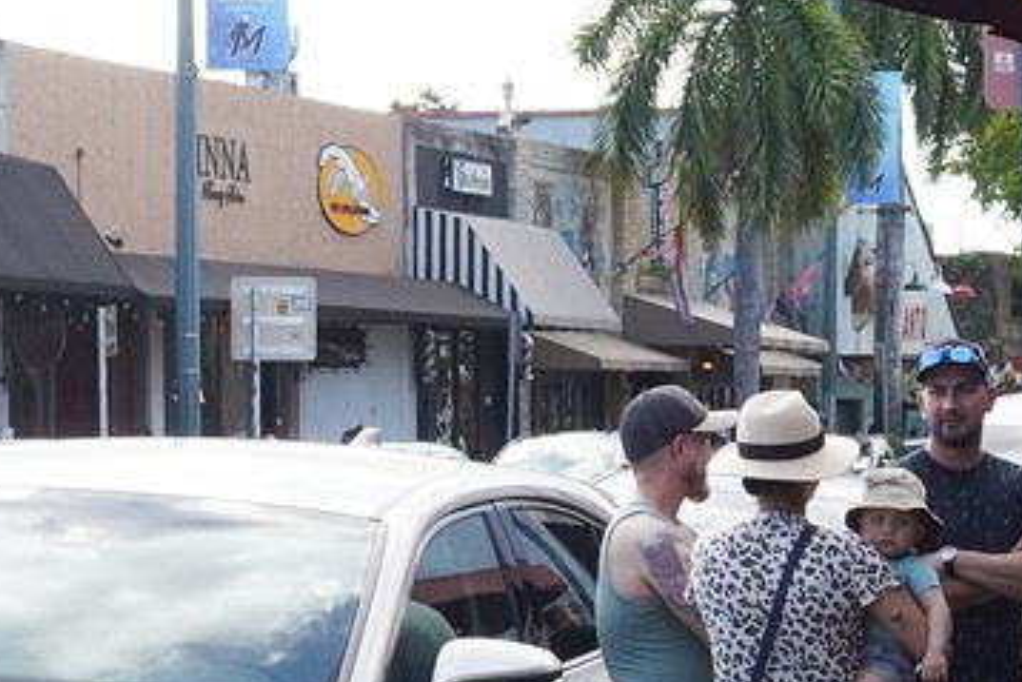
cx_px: 1210
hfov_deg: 12.4
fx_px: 4601
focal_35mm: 162
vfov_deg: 8.5
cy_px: 548
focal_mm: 29
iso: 400
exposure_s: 1/100
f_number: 14
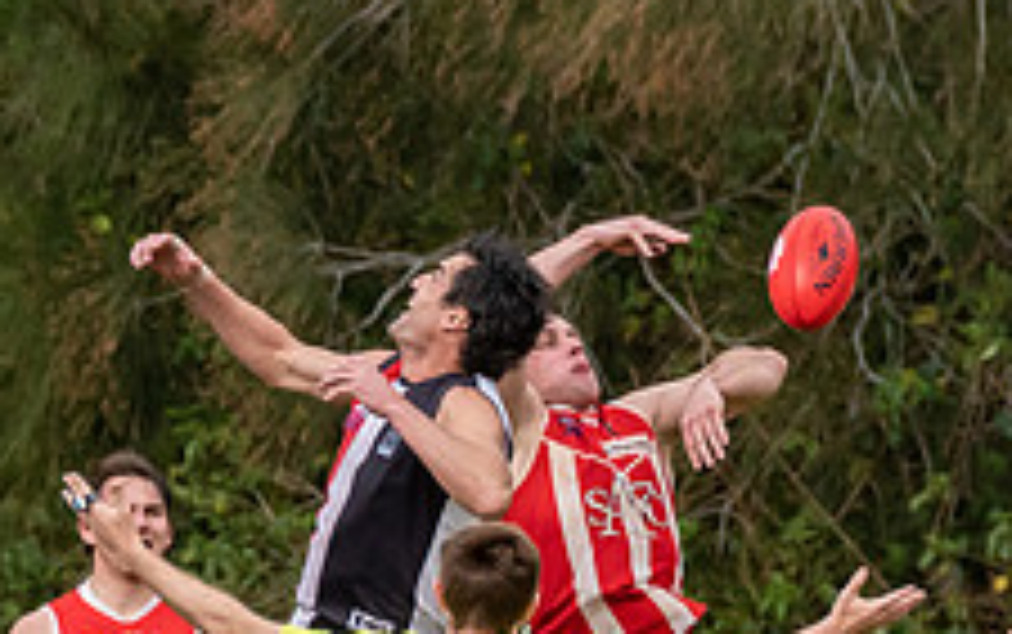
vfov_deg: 0.6
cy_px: 641
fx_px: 59563
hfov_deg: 1.0
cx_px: 496
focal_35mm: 2158
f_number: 7.1
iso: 1250
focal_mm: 460
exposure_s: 1/4000
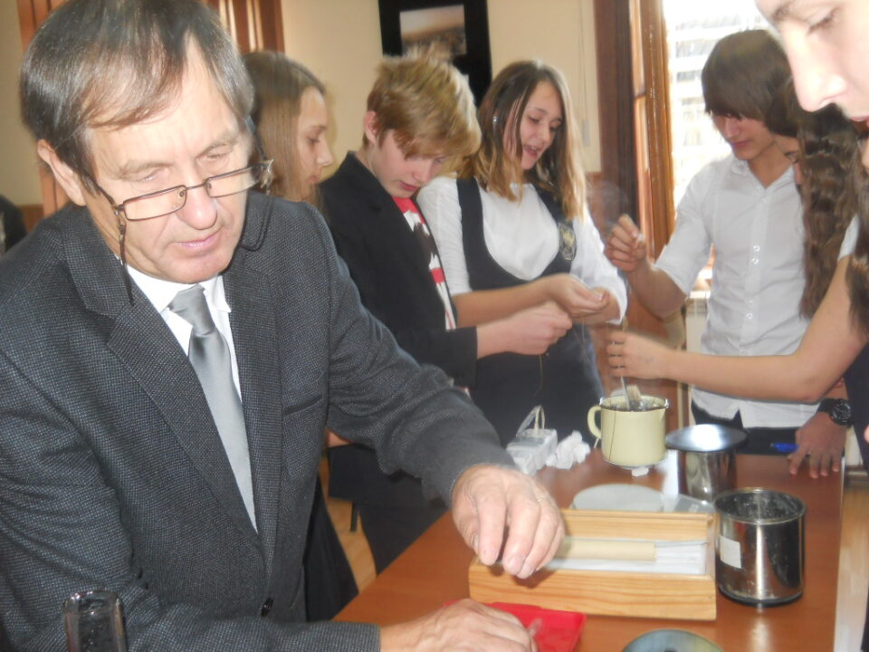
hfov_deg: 45.8
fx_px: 1029
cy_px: 326
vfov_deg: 35.1
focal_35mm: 41
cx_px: 434
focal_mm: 6.72
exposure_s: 1/30
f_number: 3.1
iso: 200
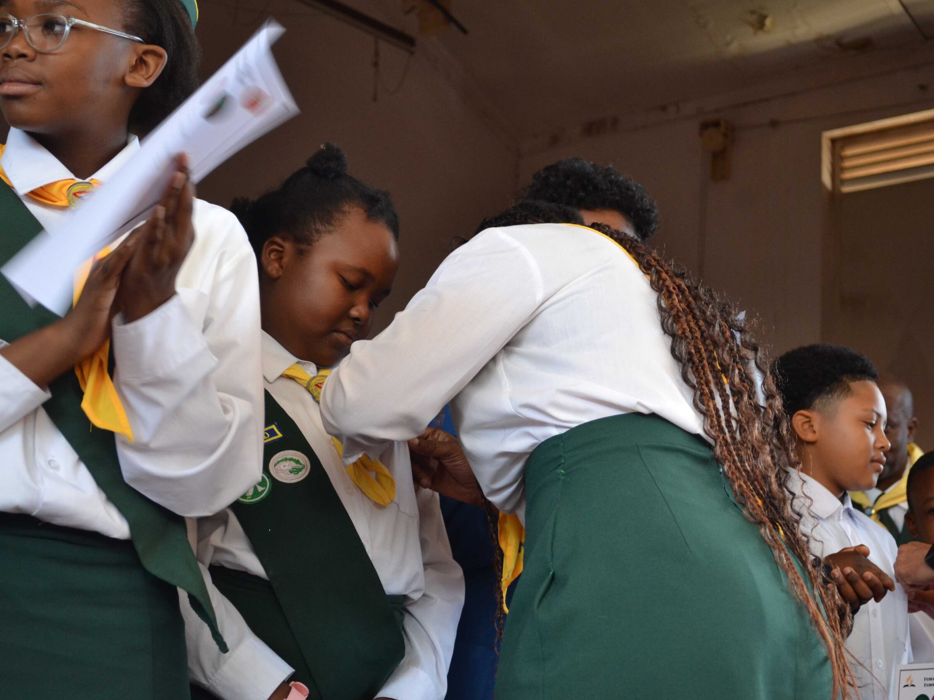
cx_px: 508
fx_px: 1862
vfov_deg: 21.3
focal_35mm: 69
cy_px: 349
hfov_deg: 28.1
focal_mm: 42
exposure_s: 1/60
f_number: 5.3
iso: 1000
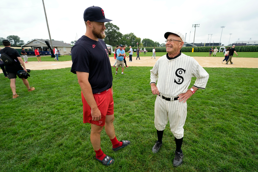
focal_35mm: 16
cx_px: 129
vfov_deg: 73.7
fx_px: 115
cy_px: 86
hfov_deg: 96.7
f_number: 4.5
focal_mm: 16
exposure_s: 1/1250
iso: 400
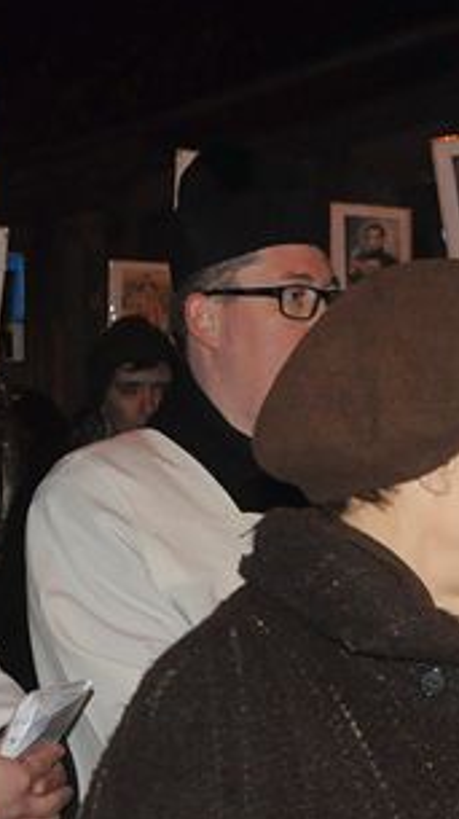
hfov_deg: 10.8
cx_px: 591
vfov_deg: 19.4
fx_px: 2374
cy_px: 665
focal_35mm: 109
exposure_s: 1/60
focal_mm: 25
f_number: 5
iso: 2000
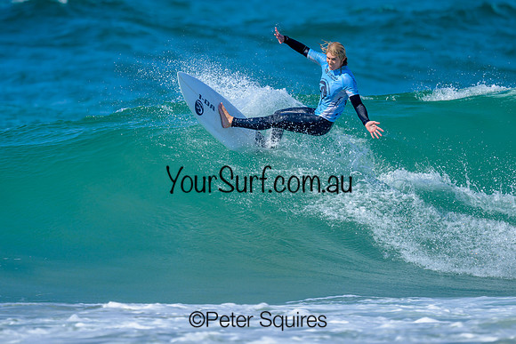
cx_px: 284
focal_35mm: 1098
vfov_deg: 1.3
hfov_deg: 1.9
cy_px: 150
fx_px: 15743
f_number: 6.3
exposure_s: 1/2000
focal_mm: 800
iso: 250
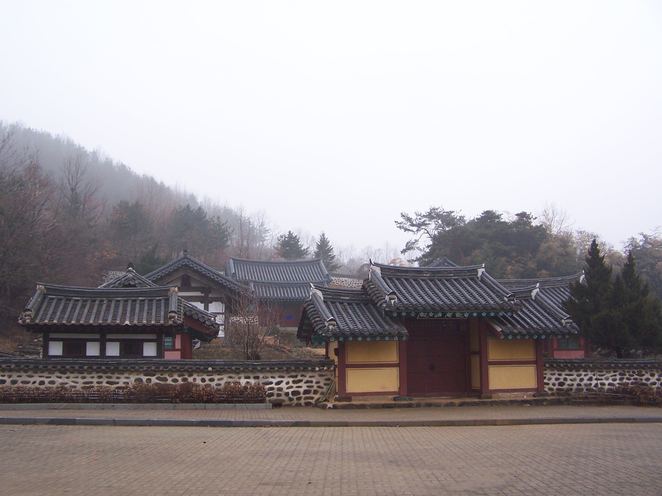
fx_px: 727
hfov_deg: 49.0
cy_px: 248
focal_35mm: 38
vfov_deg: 37.7
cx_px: 331
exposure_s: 1/100
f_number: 2.8
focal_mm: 6.3
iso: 80
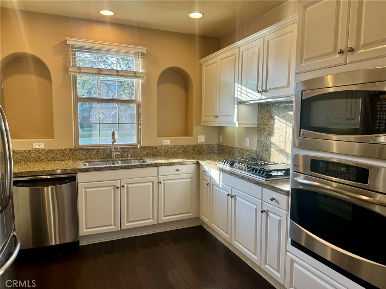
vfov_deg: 56.8
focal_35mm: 24
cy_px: 144
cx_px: 193
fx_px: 268
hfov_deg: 71.6
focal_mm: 6.76
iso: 64
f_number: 1.78
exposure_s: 1/120
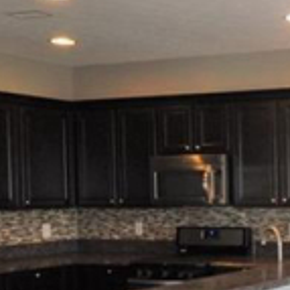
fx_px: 635
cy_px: 187
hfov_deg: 20.2
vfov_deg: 25.6
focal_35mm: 67
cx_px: 489
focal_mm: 10
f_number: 3.5
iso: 720
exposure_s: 1/125
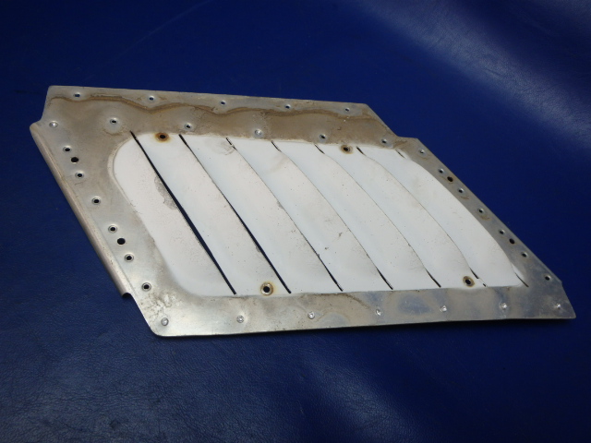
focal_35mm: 28
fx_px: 478
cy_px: 222
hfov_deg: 63.4
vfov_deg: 49.7
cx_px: 296
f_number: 3.9
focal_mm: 5
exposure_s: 1/50
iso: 200
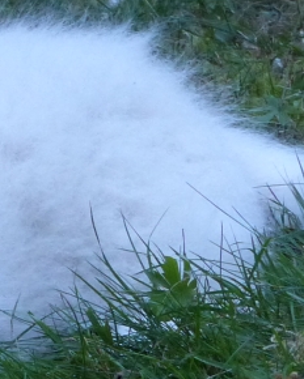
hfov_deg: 6.3
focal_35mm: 245
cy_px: 173
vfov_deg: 7.9
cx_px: -89
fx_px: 2755
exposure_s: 1/125
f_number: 4.5
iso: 400
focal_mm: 14.5
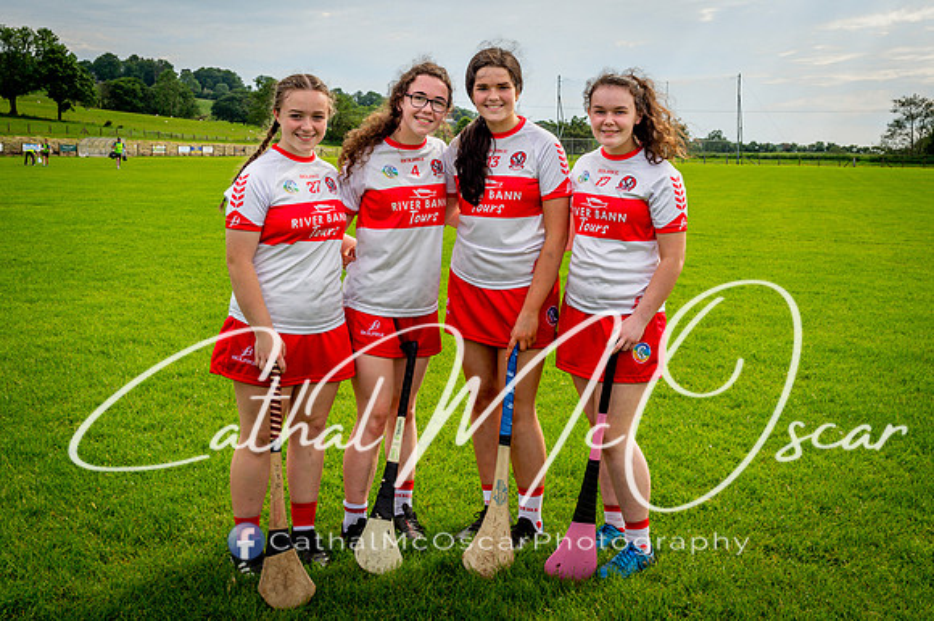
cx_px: 479
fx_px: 1027
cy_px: 237
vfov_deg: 33.5
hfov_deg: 48.9
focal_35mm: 40
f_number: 8
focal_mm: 32
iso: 100
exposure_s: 1/100
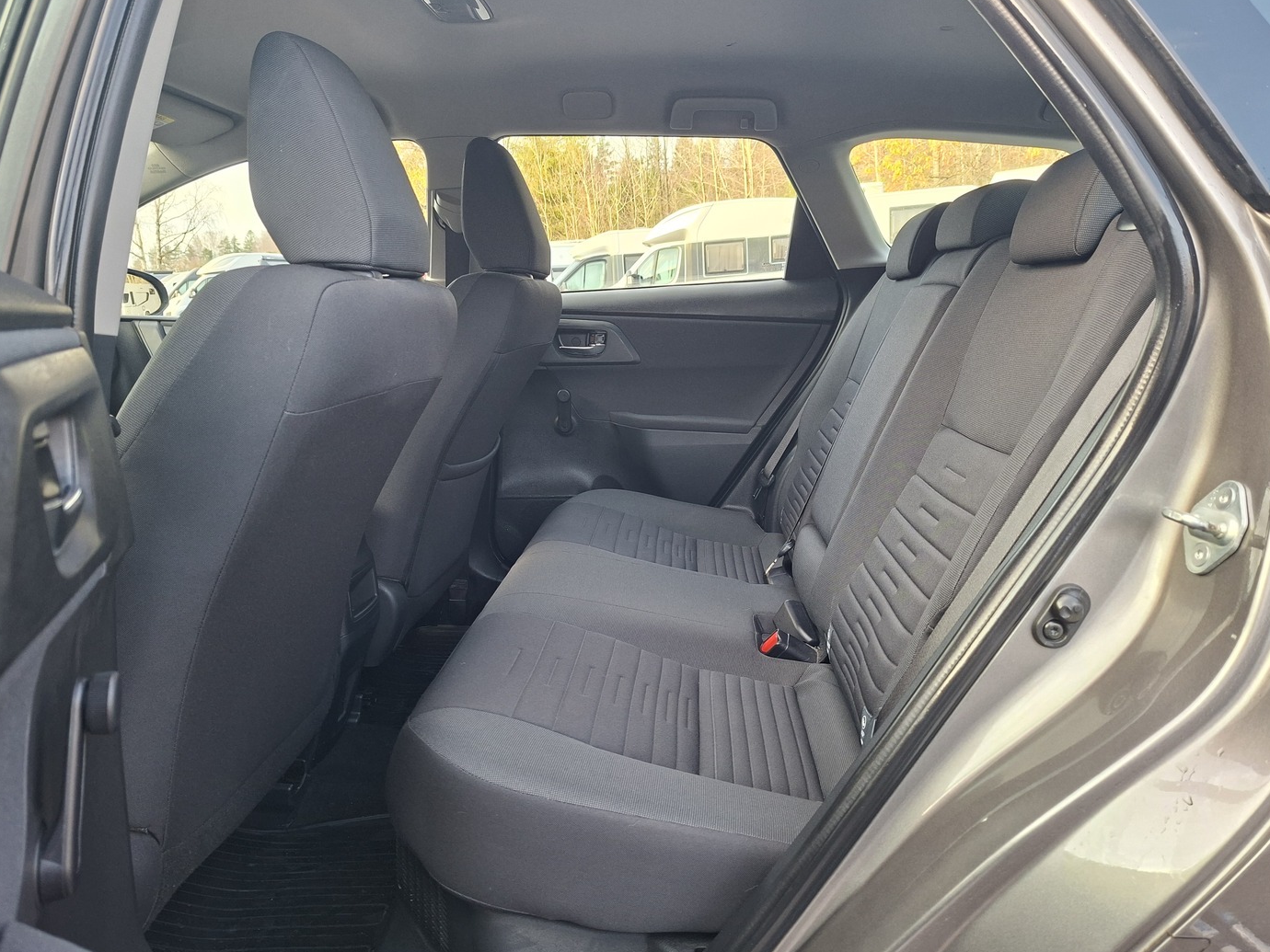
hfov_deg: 71.6
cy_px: 484
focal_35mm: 24
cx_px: 635
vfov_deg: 56.8
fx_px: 881
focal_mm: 5.54
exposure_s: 1/100
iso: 125
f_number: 1.8
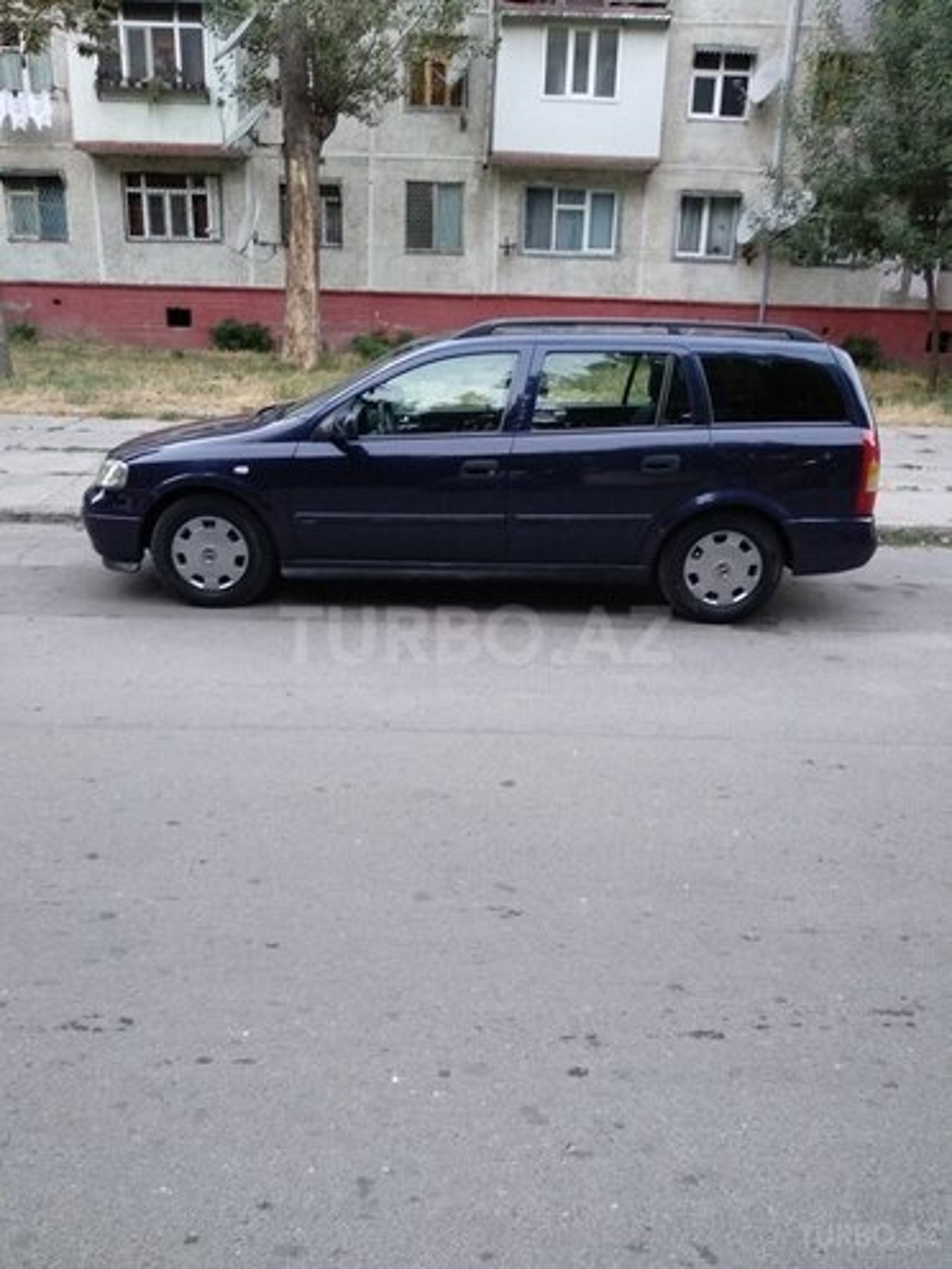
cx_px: 476
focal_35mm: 26
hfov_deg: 53.1
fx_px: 953
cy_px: 634
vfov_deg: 67.3
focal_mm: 3.83
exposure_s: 1/17
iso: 800
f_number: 2.2
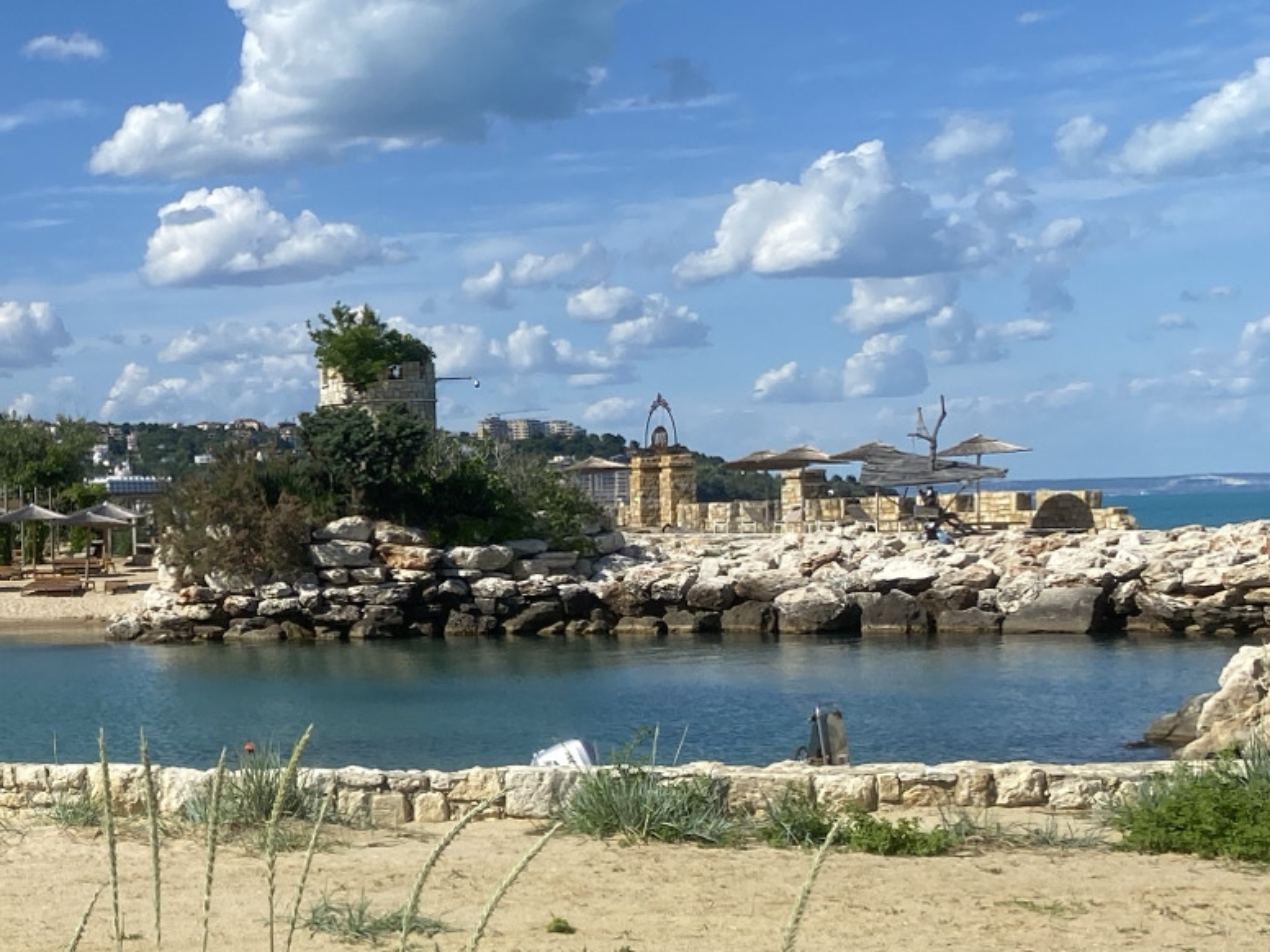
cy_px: 591
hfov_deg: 26.5
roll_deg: +2.6
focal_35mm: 67
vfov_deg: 21.9
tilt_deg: -2.0
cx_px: -146
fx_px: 2458
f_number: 1.8
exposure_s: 1/4115
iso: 32
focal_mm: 4.25
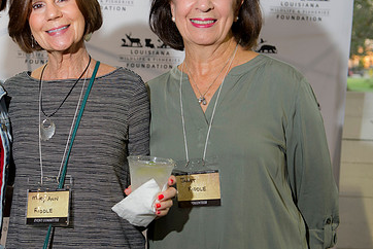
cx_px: 102
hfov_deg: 27.7
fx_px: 747
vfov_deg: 18.9
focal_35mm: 72
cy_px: 101
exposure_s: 1/100
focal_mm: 45
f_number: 4
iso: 800
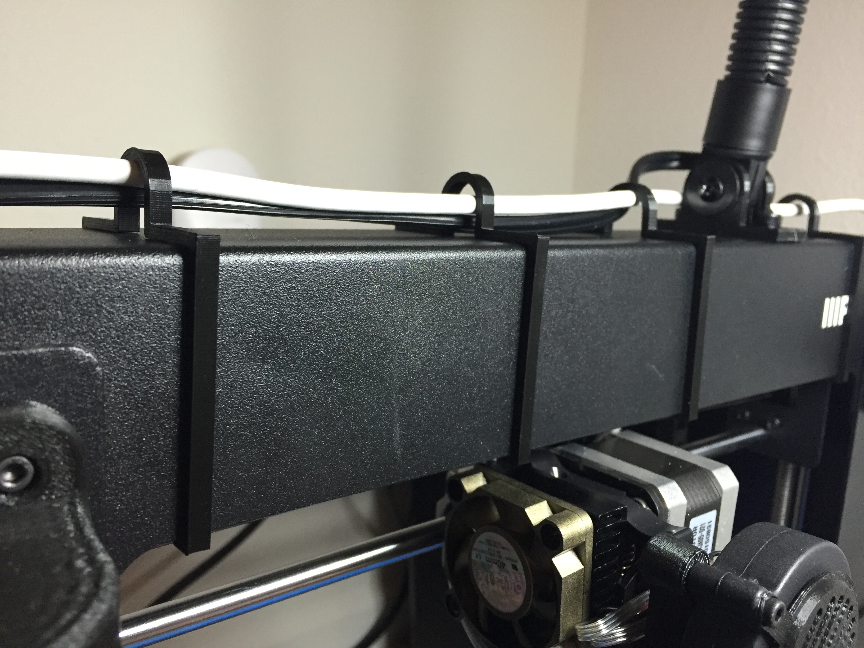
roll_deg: -1.7
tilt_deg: -9.9
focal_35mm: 29
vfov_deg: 48.2
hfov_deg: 61.7
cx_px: 432
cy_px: 324
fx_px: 724
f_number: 2.2
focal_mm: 4.15
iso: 160
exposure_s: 1/30
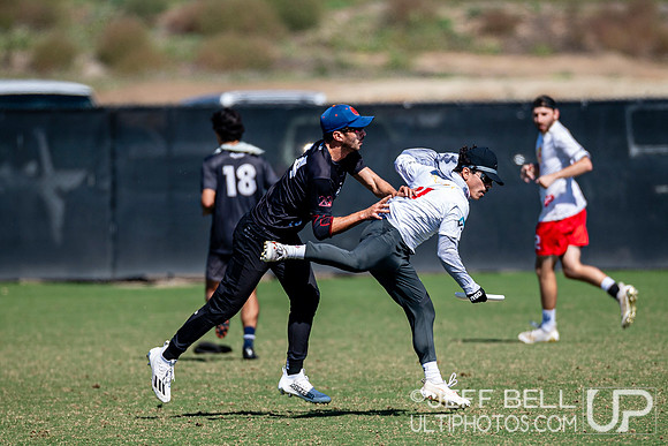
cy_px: 251
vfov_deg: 2.3
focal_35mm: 608
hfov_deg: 3.4
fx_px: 11277
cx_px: 367
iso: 160
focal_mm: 300
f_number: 3.2
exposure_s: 1/2500
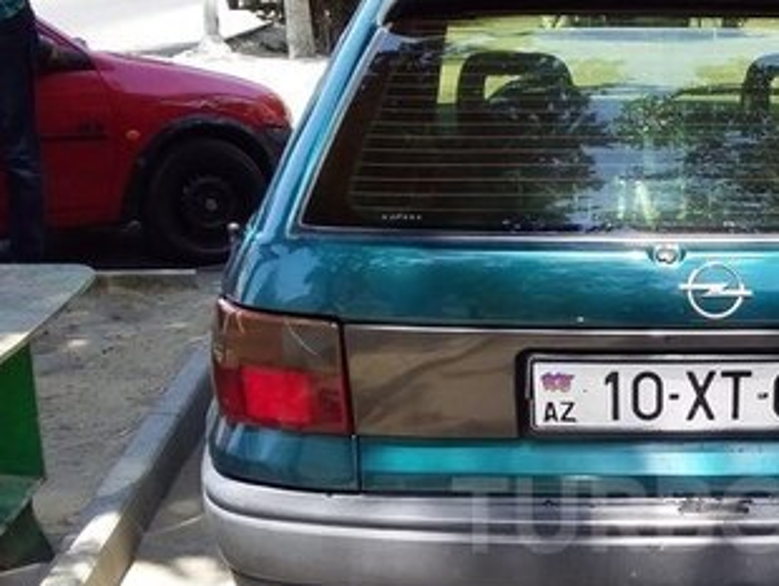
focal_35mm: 66
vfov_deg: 21.8
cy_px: 514
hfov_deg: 28.2
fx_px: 1486
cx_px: 709
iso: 40
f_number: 2.2
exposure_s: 1/302
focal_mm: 3.3
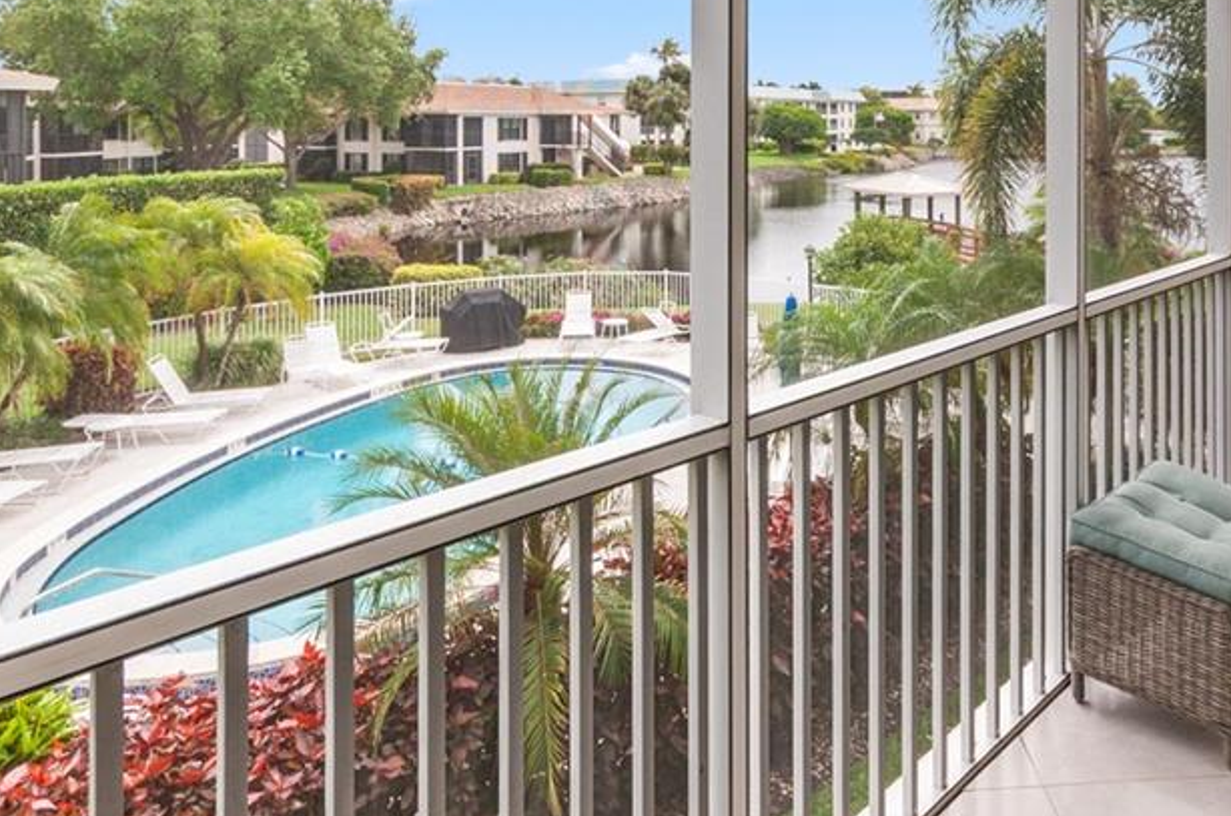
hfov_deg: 70.2
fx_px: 853
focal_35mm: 25
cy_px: 264
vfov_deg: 50.1
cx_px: 786
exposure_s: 1/250
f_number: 8
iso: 200
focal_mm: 10
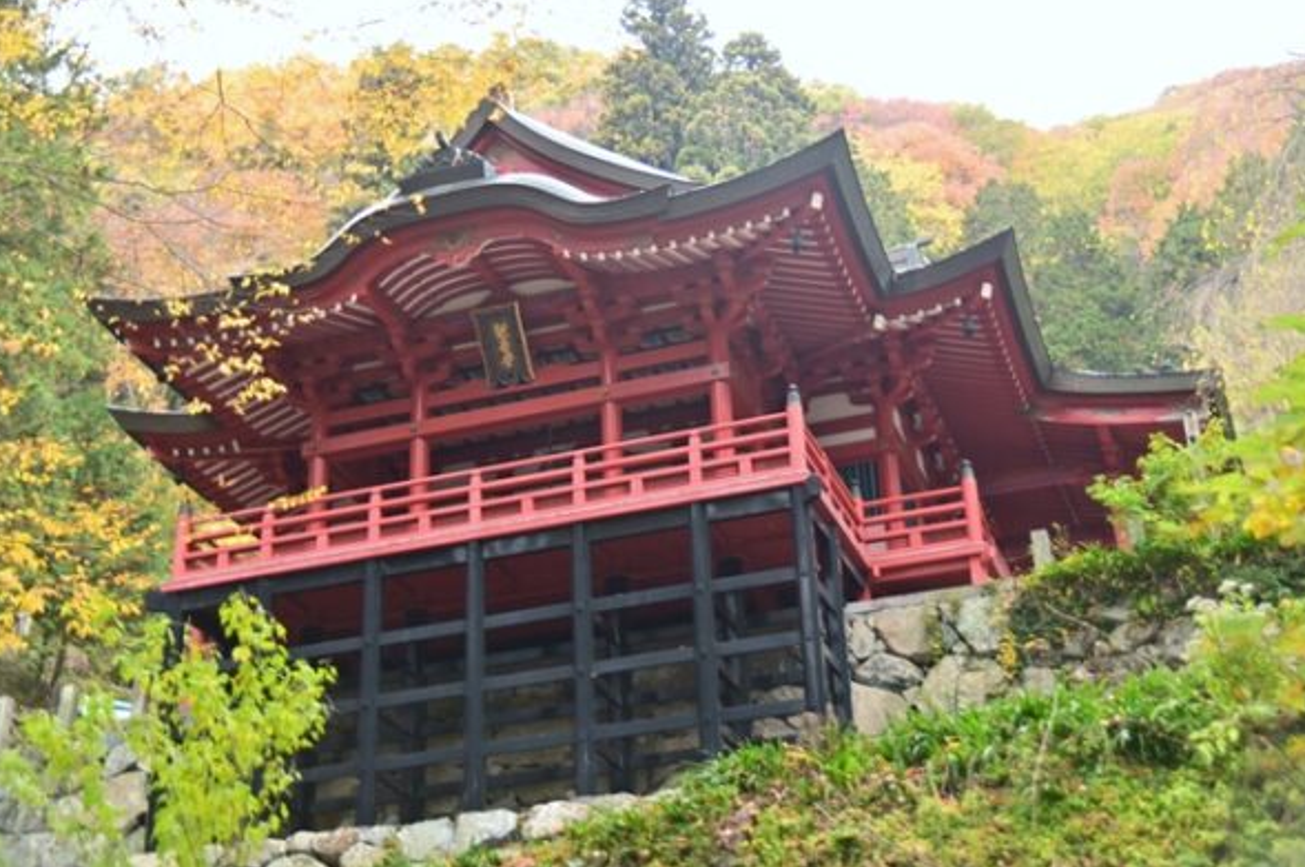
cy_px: 430
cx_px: 649
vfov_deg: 24.1
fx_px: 2027
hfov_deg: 35.7
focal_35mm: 56
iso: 800
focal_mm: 55
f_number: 4.5
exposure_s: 1/60
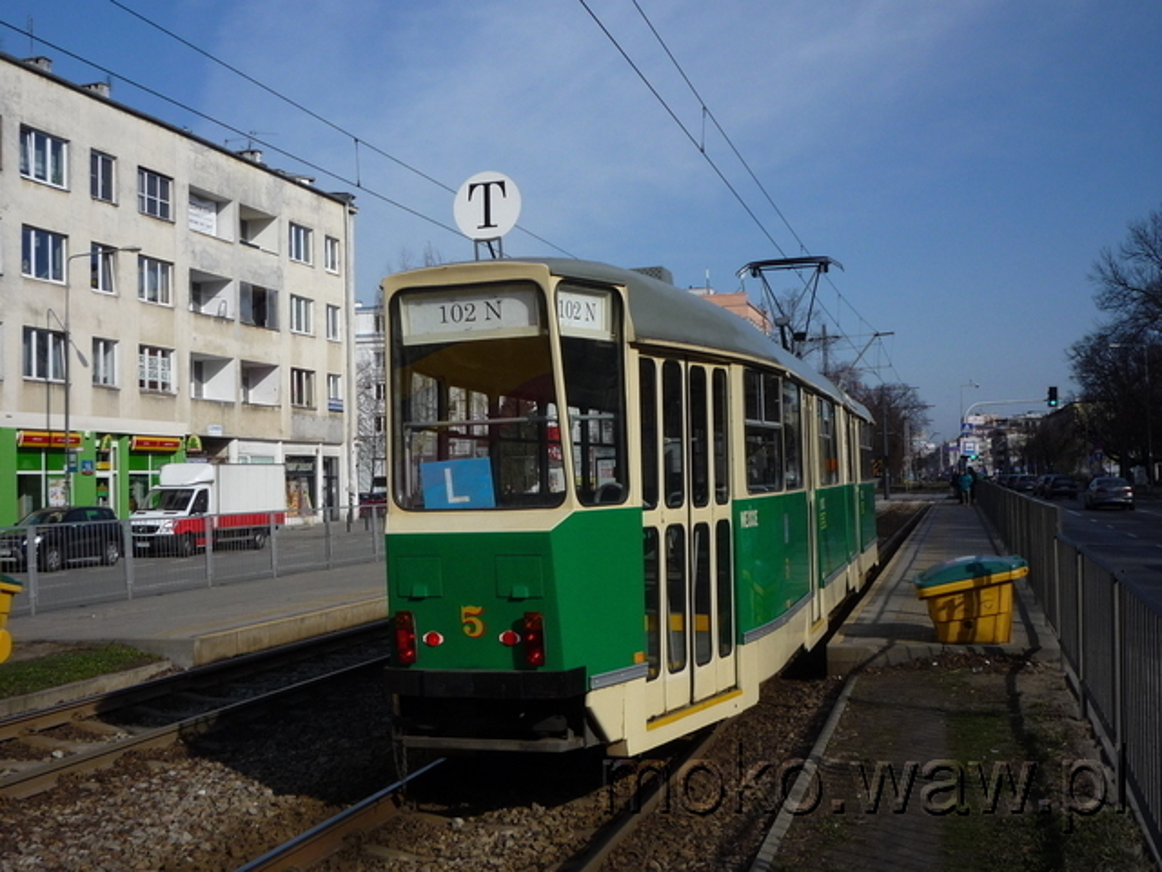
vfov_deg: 39.7
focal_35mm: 36
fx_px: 1208
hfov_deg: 51.4
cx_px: 581
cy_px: 436
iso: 100
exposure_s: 1/640
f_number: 5.6
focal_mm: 5.8
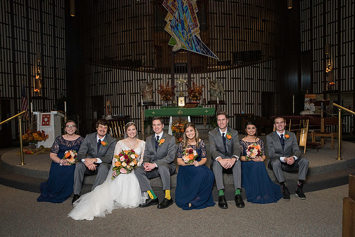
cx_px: 178
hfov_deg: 68.3
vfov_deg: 48.7
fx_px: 261
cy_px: 131
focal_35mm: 27
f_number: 6.3
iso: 1000
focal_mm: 24
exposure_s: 1/160
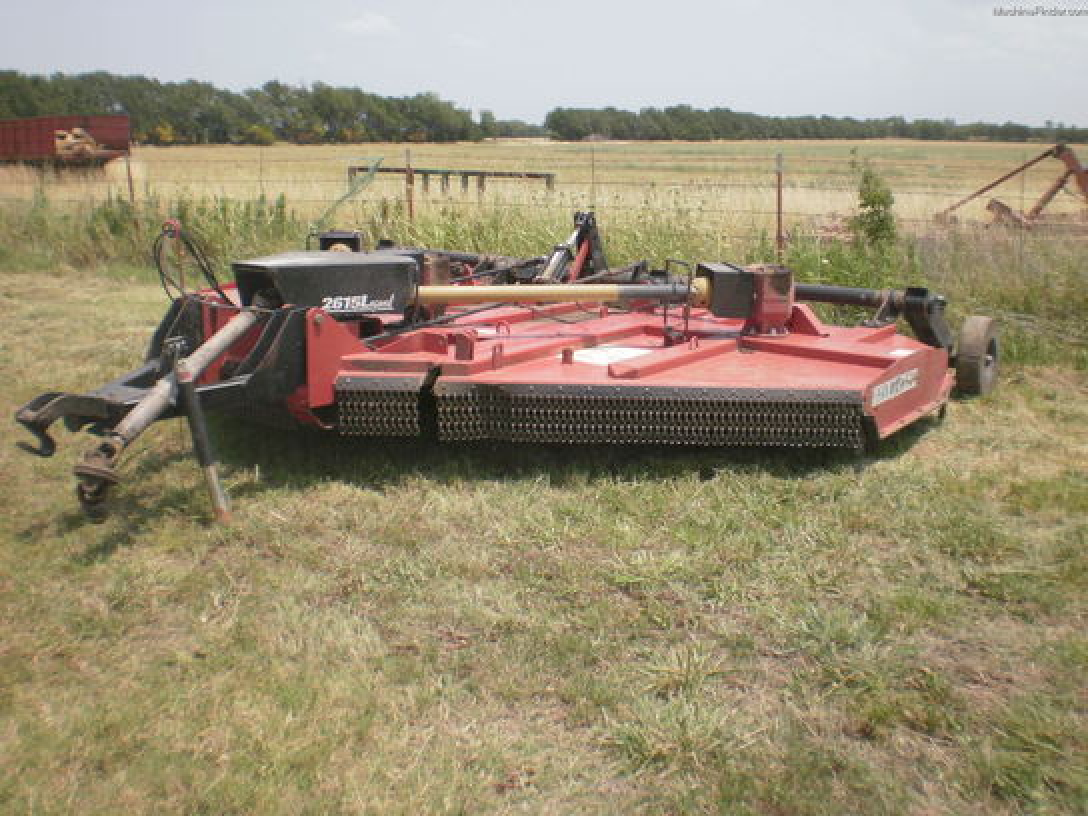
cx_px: 544
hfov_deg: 51.4
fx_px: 1131
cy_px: 408
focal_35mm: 36
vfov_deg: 39.7
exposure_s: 1/640
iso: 100
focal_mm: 6.3
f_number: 4.6
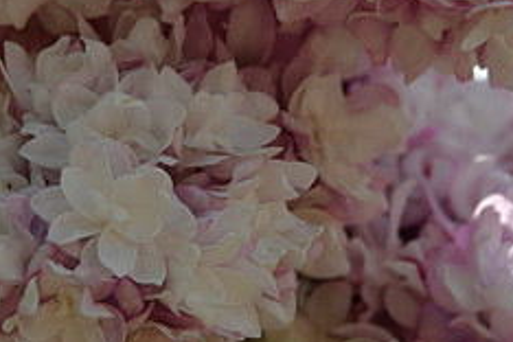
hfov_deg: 4.1
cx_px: 210
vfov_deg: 2.7
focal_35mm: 500
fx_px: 7124
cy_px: 78
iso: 100
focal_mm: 135
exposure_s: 1/640
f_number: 9
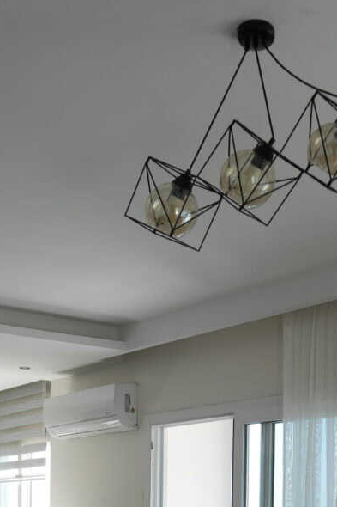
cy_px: 570
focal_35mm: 59
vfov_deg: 30.1
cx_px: 183
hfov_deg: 23.0
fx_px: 829
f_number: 4
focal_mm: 17
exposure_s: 1/160
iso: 200
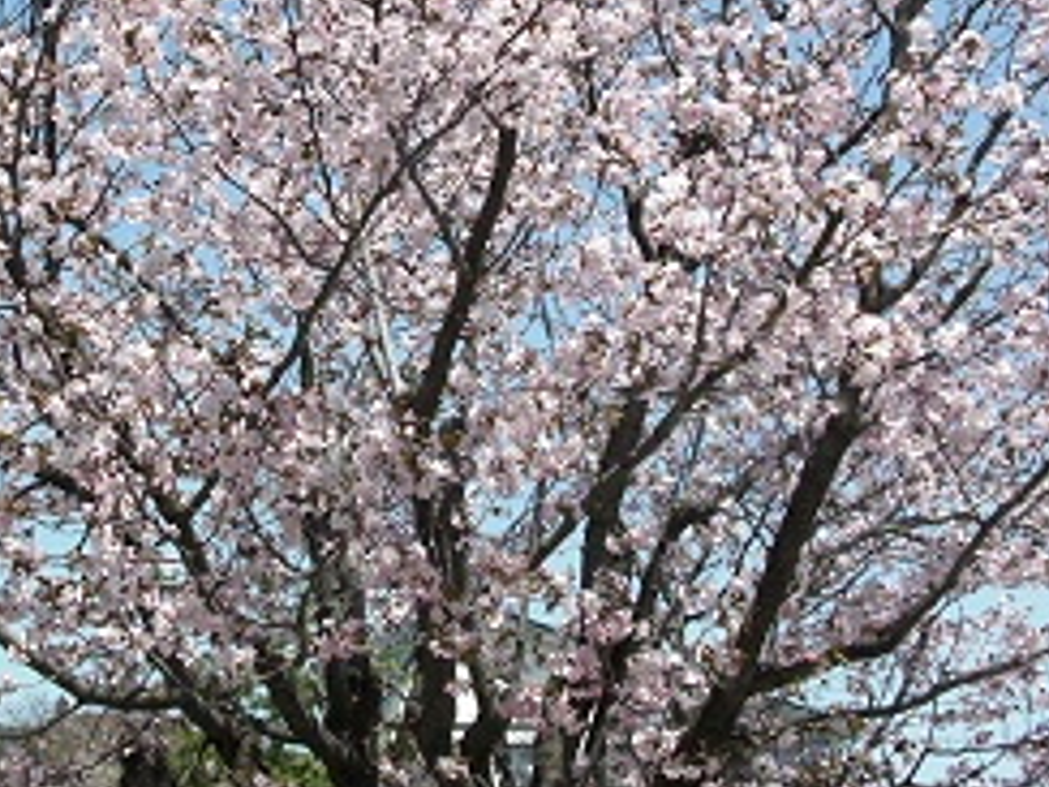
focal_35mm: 65
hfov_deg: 29.4
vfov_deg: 22.5
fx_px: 1970
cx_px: 290
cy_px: 260
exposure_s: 1/640
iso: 50
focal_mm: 7.6
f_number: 3.1
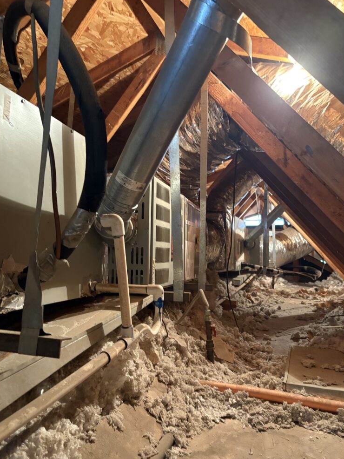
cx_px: 172
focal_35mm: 27
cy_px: 234
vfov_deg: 65.3
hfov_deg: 51.4
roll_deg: -1.1
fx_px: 358
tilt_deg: +2.5
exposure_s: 1/30
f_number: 1.6
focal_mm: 5.96
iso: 640
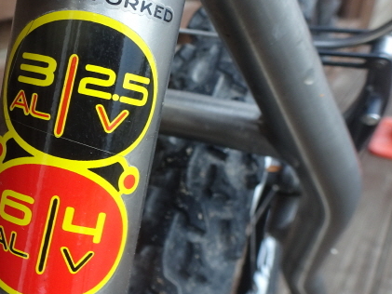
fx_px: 555
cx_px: 28
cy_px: 155
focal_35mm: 49
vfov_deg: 29.7
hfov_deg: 36.1
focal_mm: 4.1
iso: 80
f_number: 3.5
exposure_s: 1/40
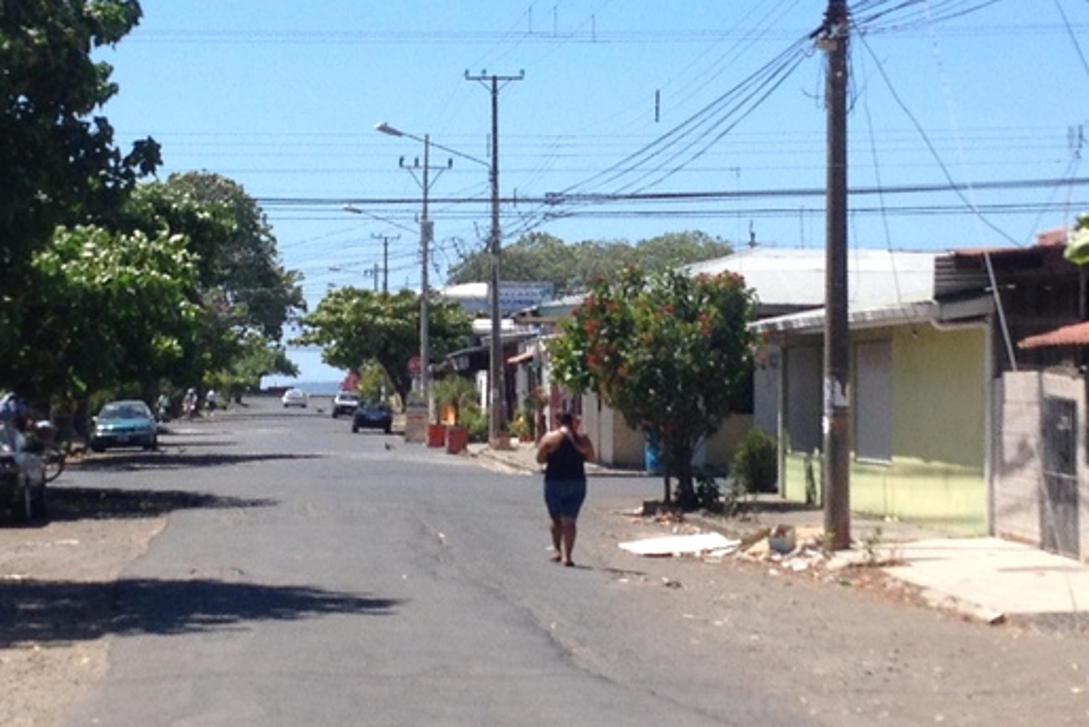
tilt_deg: +0.4
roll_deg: +0.8
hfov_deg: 18.1
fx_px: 3420
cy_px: 302
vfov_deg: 12.1
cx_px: 537
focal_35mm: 113
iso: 50
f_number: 2.4
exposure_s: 1/1727
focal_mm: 4.28
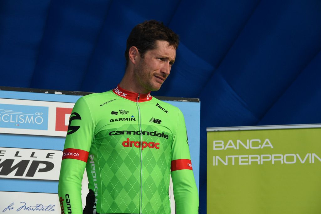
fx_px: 1515
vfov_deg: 8.1
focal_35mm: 170
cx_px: 160
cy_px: 107
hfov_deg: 12.1
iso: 200
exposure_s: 1/250
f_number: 11
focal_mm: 170
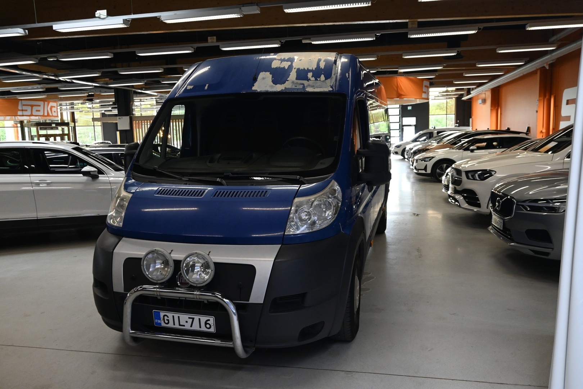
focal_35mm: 29
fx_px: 474
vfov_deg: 44.6
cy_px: 194
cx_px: 292
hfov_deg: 63.2
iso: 1600
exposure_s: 1/80
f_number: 4.5
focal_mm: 19.5
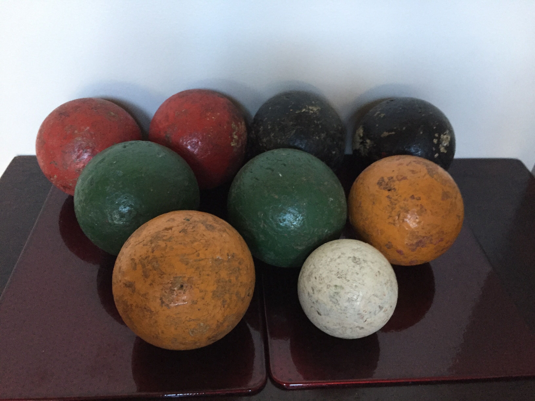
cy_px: 200
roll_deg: -1.5
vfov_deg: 48.2
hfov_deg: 61.7
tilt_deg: -40.8
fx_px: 448
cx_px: 268
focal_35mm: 29
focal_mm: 4.15
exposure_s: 1/20
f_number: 2.2
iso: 250
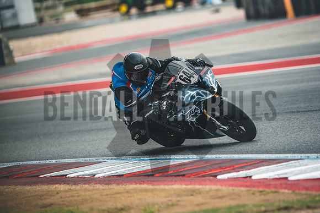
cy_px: 106
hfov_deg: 6.9
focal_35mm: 300
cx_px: 160
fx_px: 2667
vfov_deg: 4.6
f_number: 2
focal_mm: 200
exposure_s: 1/3200
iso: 1250
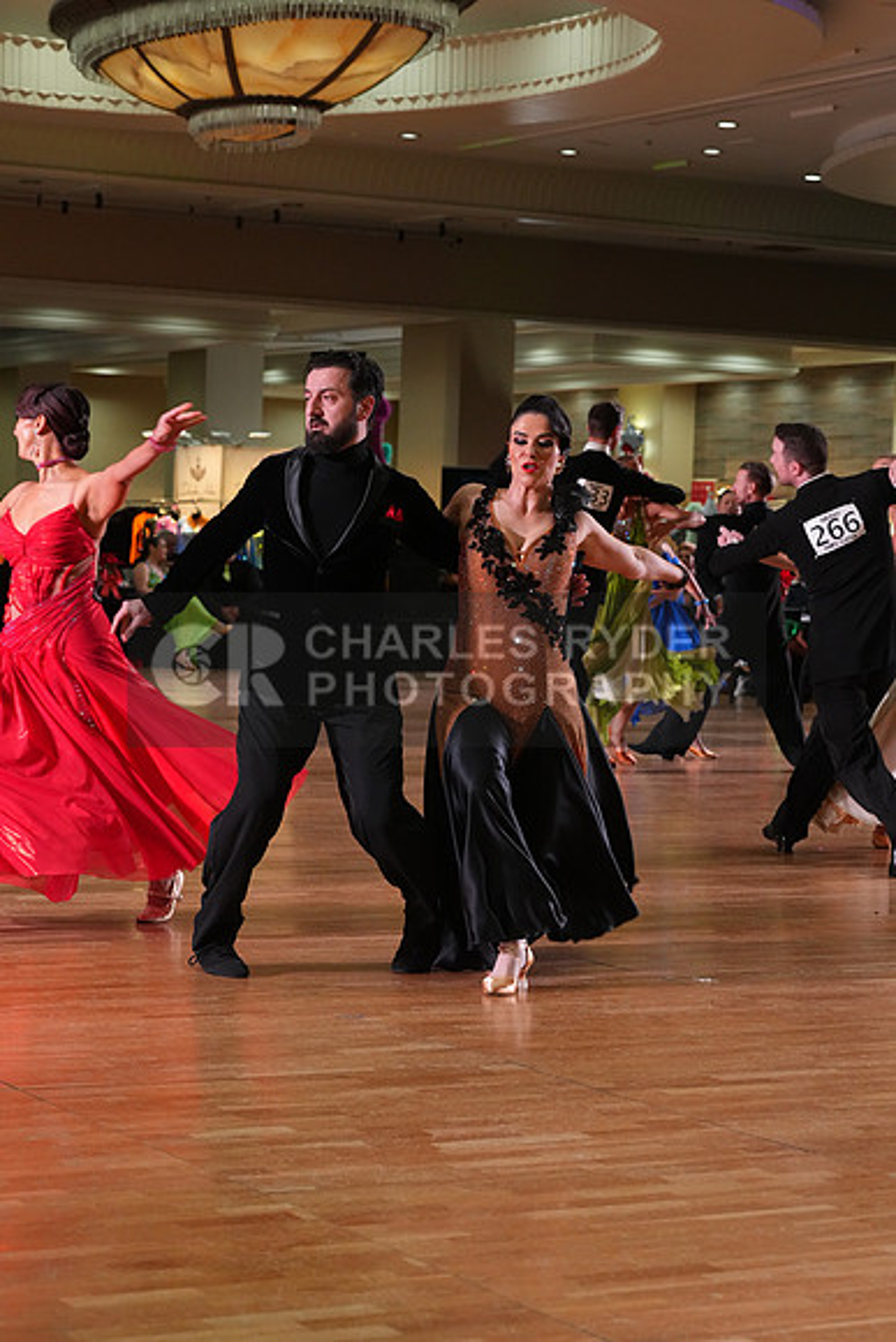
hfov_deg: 16.5
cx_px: 448
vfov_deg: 24.5
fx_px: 3097
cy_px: 671
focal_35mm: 83
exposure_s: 1/200
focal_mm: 83
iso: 3200
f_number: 6.3
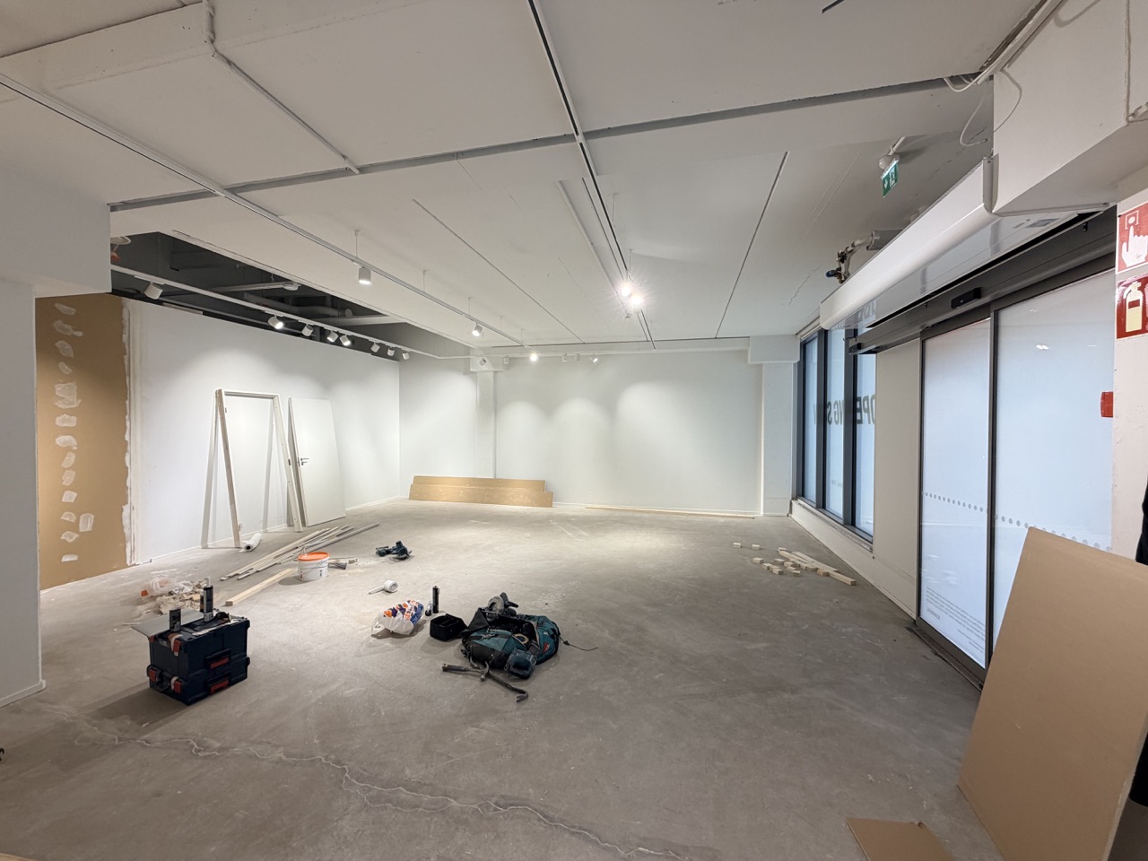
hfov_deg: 102.1
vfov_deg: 85.7
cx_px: 574
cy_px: 430
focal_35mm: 14
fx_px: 464
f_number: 2.2
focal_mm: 2.22
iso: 80
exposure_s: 1/100
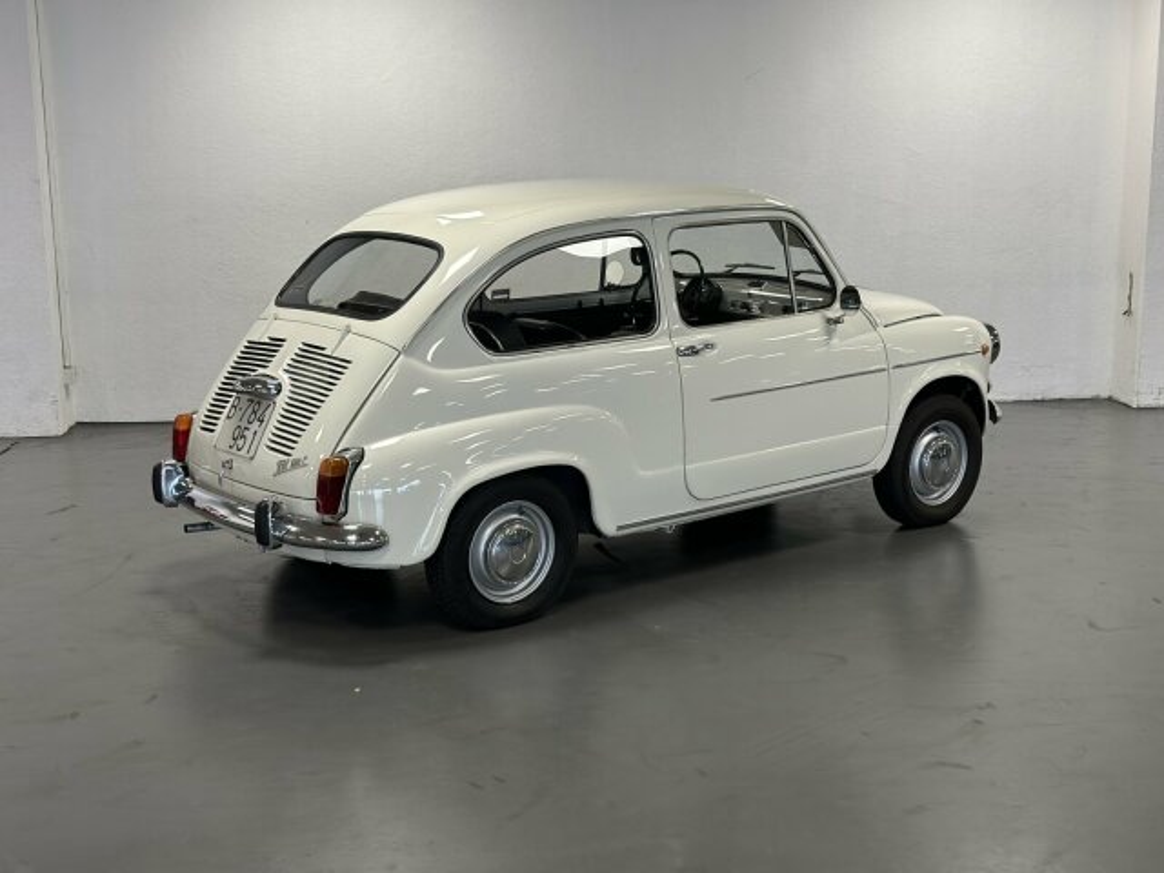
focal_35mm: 48
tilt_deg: -11.5
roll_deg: -0.2
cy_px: 436
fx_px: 1614
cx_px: 582
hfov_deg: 39.7
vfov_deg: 30.3
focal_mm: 6.86
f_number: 1.78
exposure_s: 1/102
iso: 125
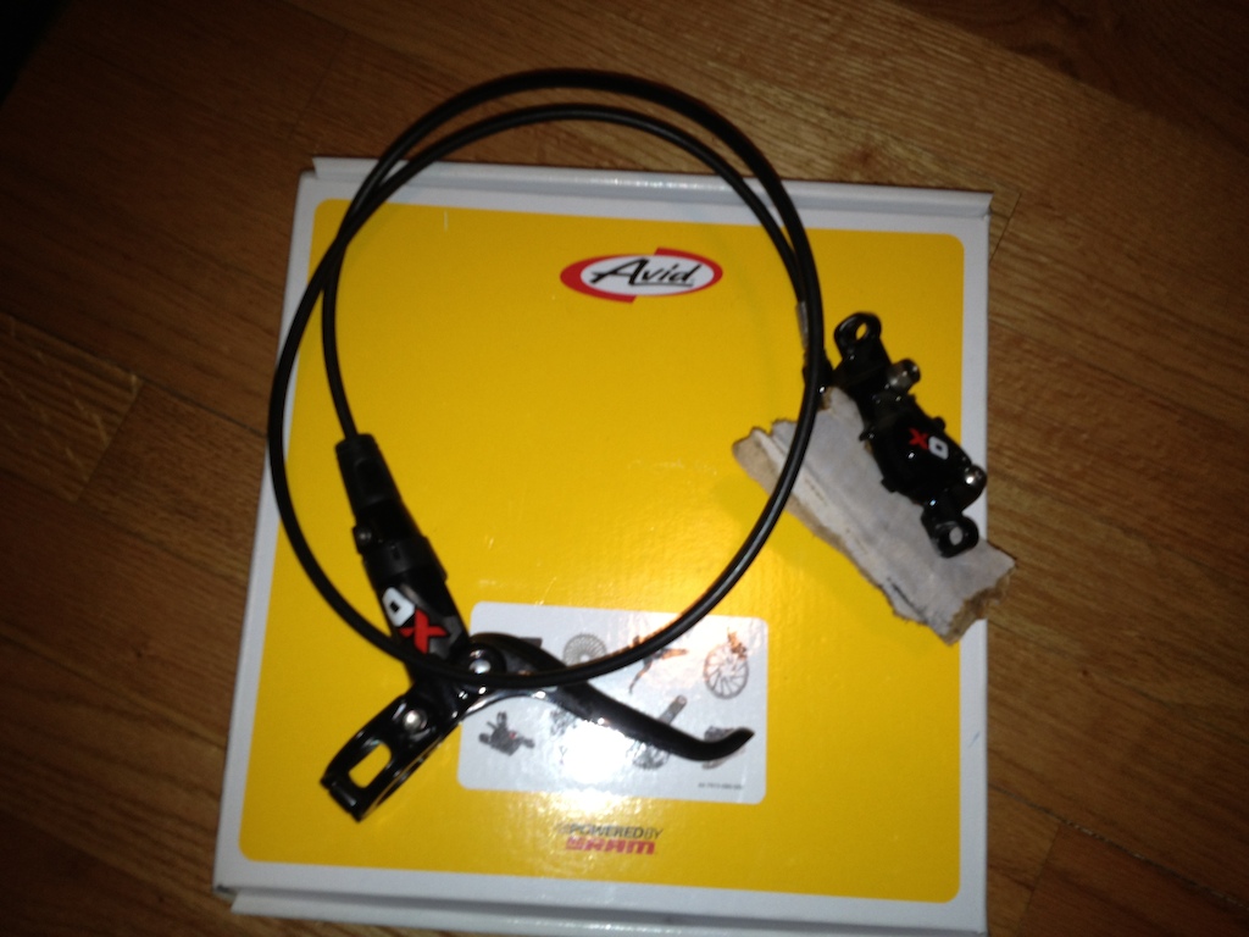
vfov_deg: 40.7
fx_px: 1263
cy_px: 468
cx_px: 624
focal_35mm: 35
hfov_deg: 52.6
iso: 64
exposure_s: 1/27
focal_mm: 4.28
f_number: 2.4
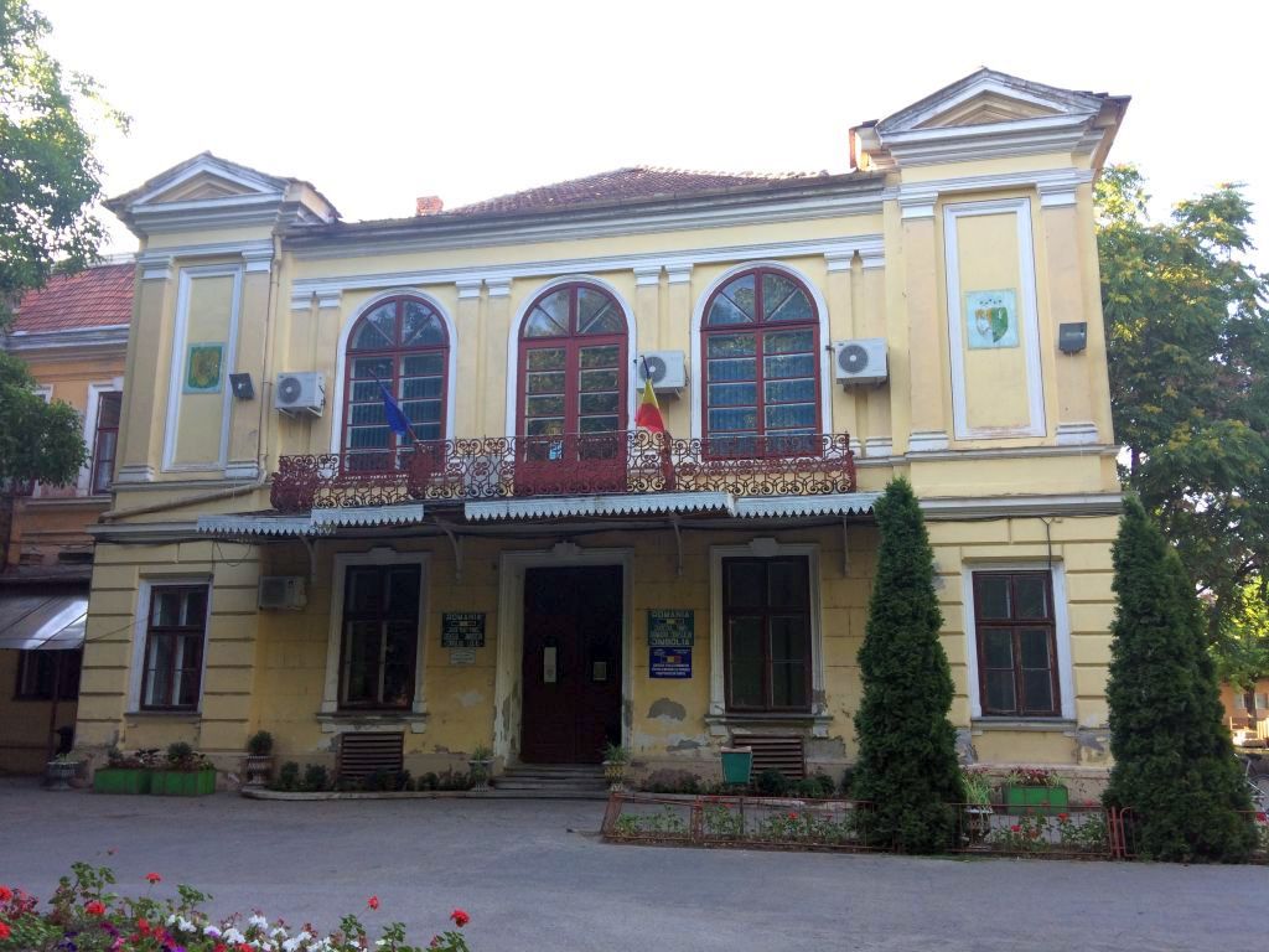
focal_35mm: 29
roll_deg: -0.2
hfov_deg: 61.7
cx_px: 634
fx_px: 1063
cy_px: 476
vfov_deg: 48.2
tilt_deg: +12.0
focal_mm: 4.15
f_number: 2.2
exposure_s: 1/112
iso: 32
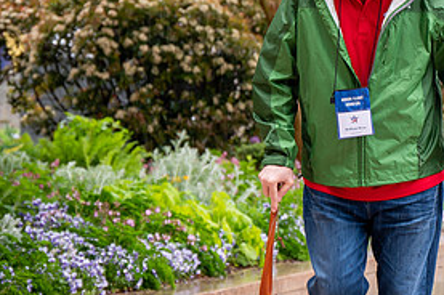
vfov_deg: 5.2
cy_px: 109
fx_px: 3227
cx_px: 398
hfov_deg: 7.8
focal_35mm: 262
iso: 320
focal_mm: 125
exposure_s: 1/80
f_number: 6.3
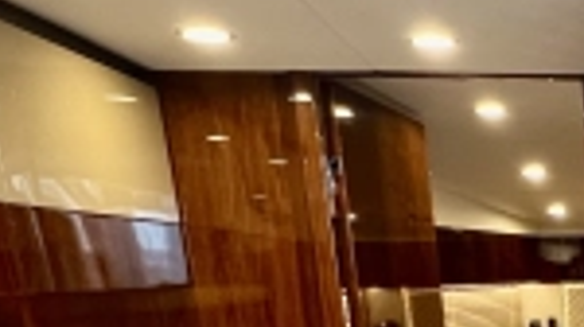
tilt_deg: -12.8
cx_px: 767
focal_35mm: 52
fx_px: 804
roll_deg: +0.8
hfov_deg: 30.8
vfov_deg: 20.2
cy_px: 469
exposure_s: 1/85
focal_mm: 1.57
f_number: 1.8
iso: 250
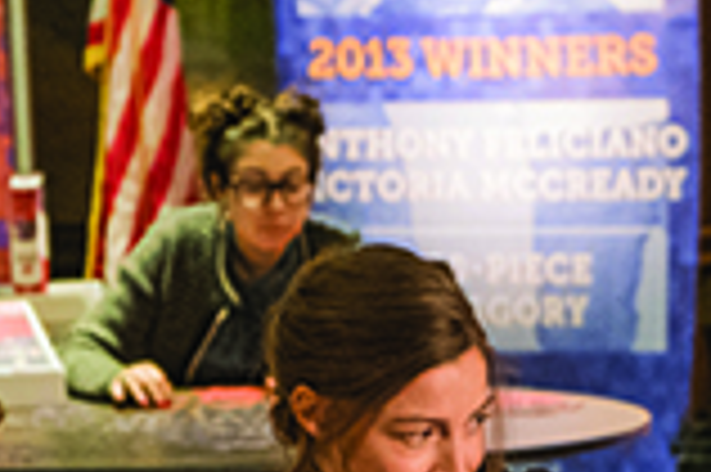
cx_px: 778
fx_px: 6017
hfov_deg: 6.7
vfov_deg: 4.5
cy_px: 650
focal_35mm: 305
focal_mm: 55
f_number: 4
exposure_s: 1/60
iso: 3200
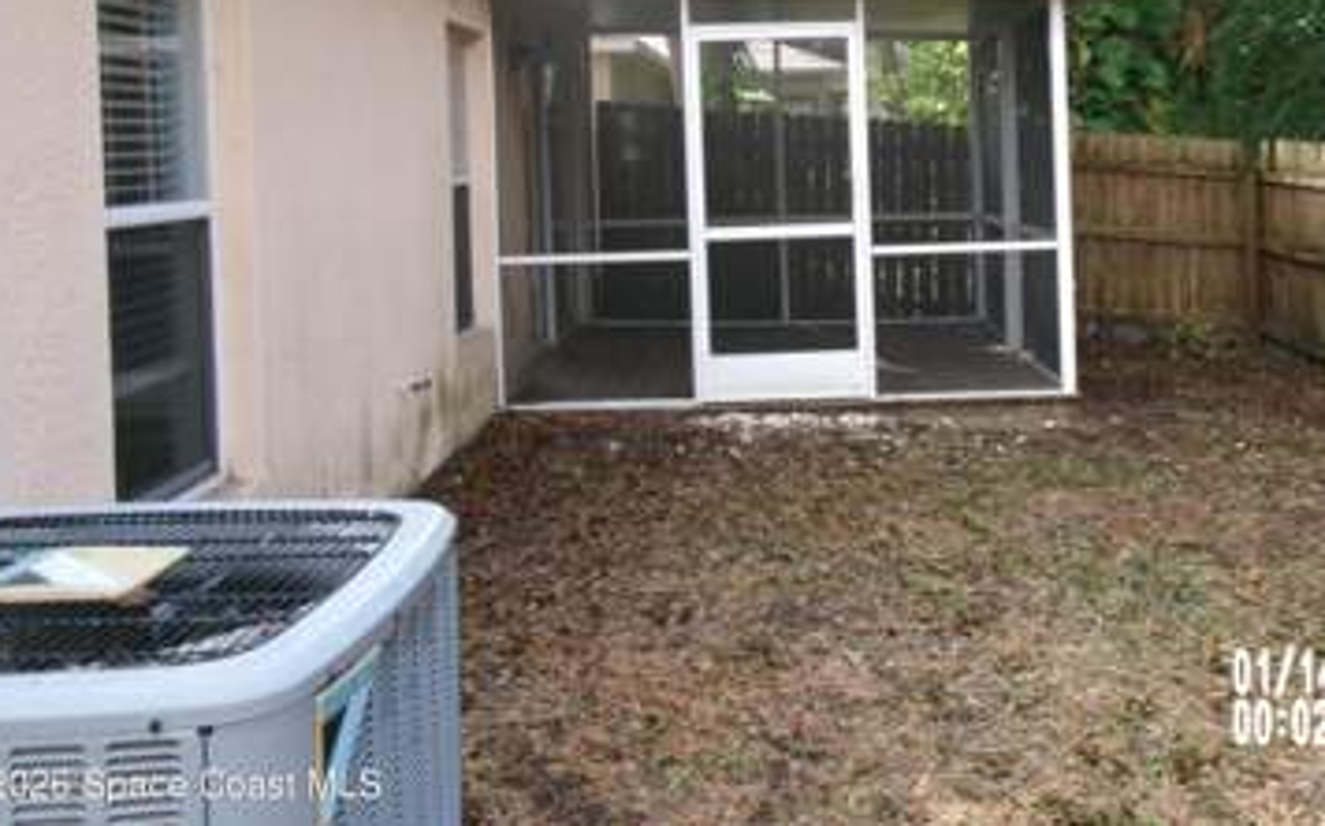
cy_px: 173
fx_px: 1444
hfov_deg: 48.7
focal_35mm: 40
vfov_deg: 31.2
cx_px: 849
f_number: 3.9
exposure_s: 1/70
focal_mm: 5.1
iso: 100
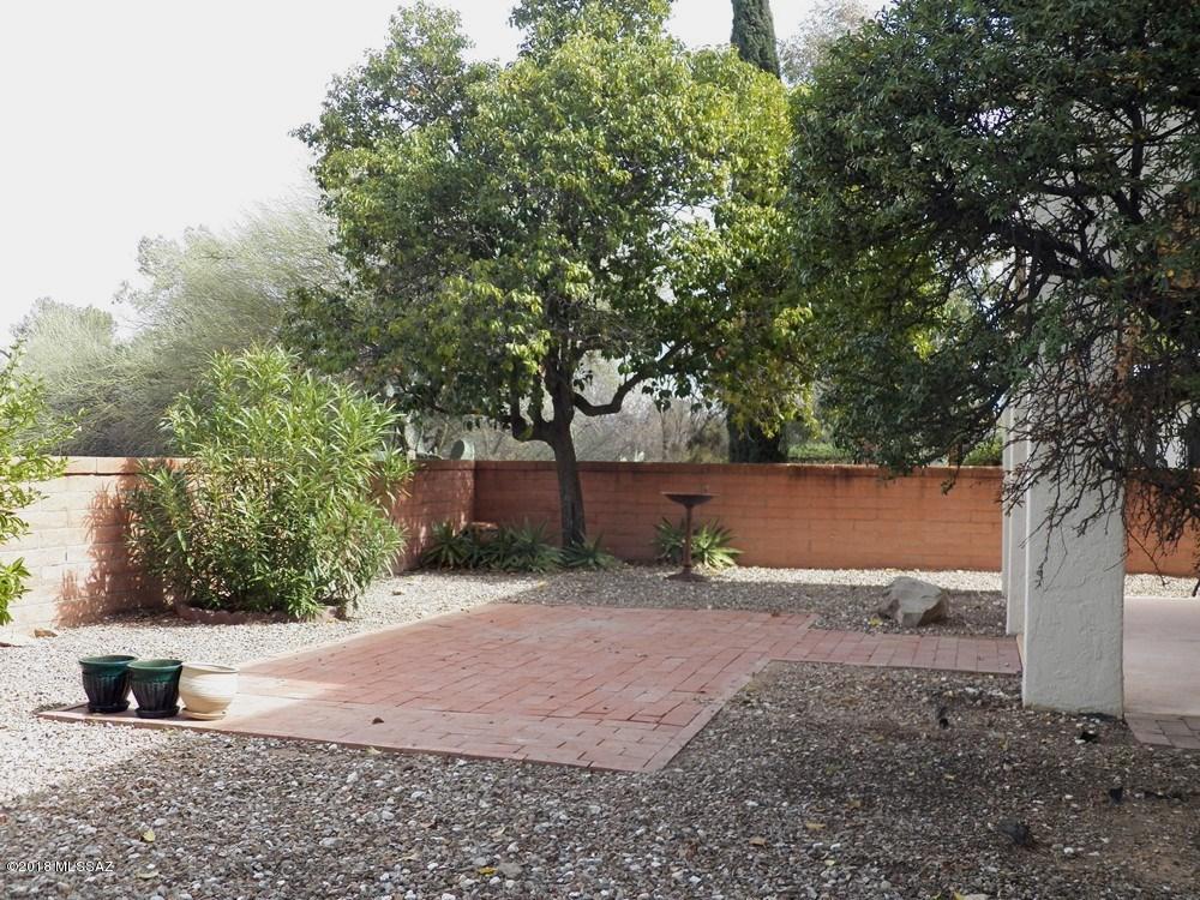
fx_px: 1213
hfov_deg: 52.6
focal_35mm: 35
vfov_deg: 40.7
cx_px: 600
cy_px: 450
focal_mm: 6.3
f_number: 2.8
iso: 125
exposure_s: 1/640
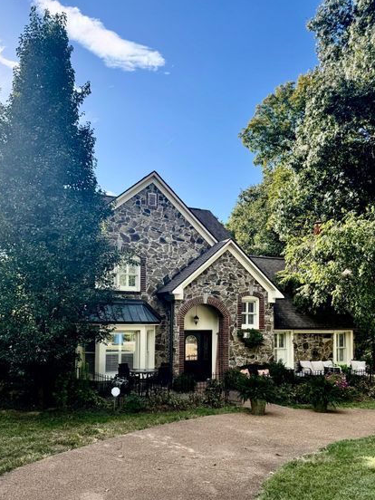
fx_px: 419
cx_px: 174
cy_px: 298
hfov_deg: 48.2
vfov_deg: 61.2
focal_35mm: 29
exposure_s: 1/1524
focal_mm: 6.76
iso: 80
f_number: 1.78
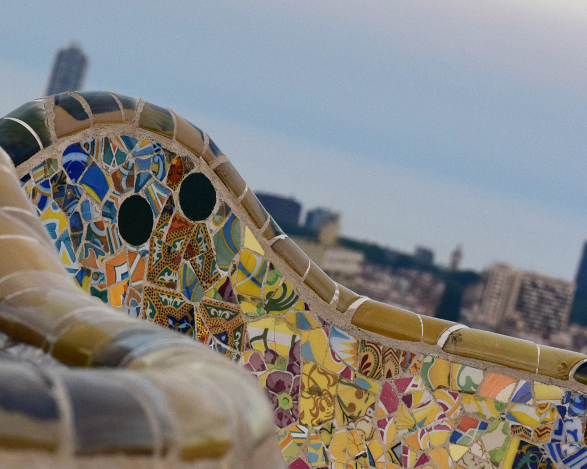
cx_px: 208
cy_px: 169
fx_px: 4116
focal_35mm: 237
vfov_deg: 6.5
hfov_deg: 8.2
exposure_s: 1/1000
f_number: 8
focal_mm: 85
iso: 1600
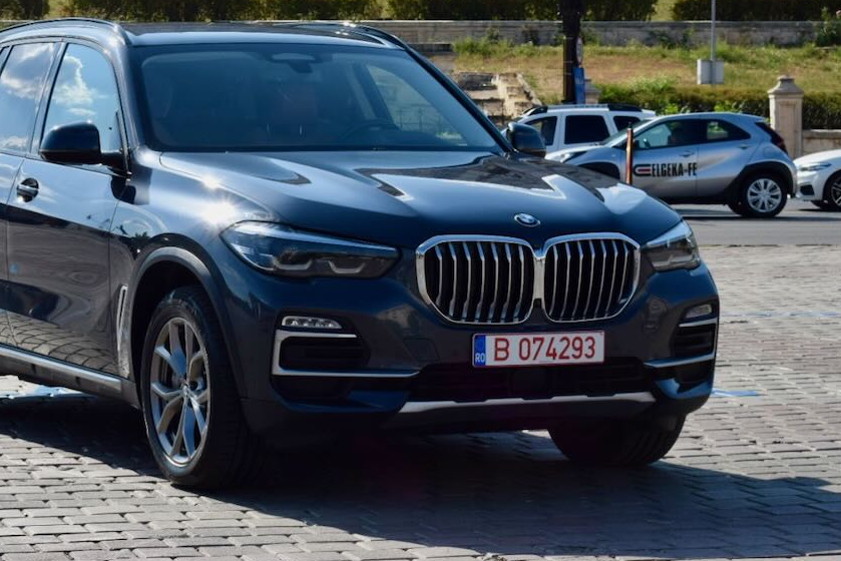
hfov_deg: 17.2
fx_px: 2781
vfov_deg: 11.5
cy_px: 207
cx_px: 291
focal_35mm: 119
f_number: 10
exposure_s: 1/400
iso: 200
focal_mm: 52
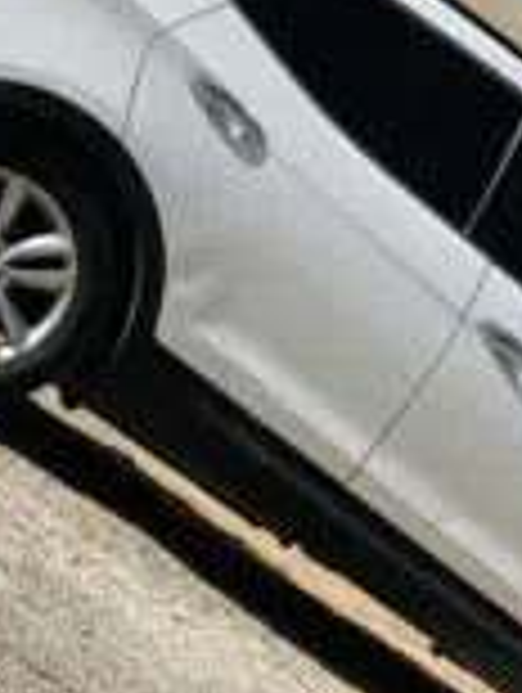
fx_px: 4010
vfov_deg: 9.9
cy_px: 194
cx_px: 468
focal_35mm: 200
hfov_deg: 7.4
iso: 32
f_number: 2.8
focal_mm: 9
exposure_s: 1/1220
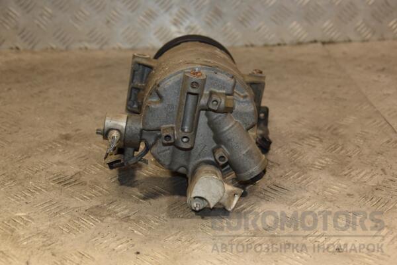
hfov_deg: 33.4
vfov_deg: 22.6
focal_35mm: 60
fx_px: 662
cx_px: 198
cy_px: 132
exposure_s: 1/200
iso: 800
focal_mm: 40
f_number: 4.8
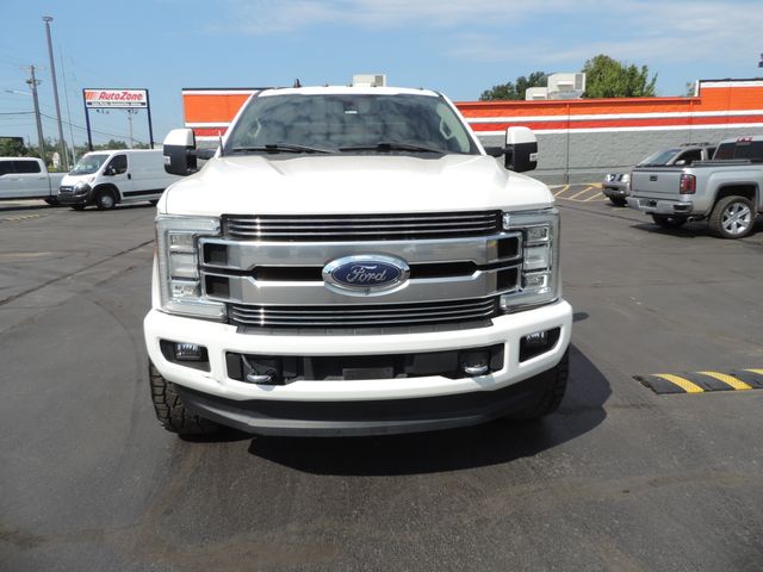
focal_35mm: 24
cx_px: 382
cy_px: 286
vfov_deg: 56.8
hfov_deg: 71.6
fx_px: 529
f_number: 3
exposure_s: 1/1600
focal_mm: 4.3
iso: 80
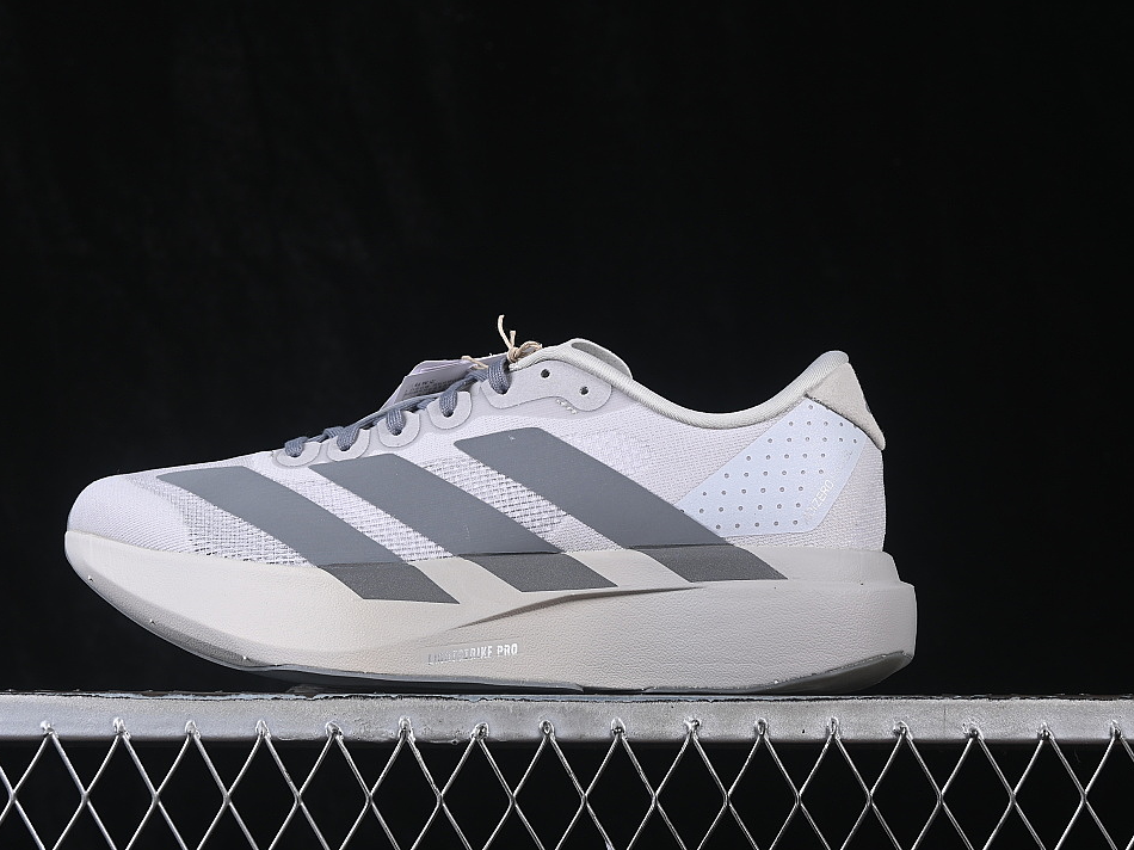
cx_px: 503
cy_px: 427
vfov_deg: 18.0
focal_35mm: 82
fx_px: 2686
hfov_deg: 23.8
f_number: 8
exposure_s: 1/80
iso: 160
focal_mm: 50
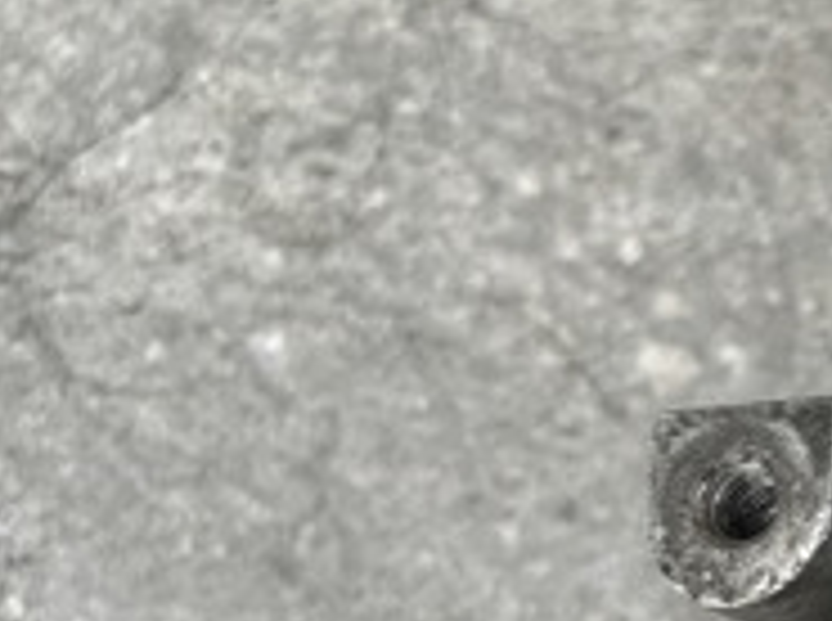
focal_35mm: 90
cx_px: 1358
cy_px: 461
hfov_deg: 18.5
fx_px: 2159
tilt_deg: -72.3
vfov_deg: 16.3
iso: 40
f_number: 1.6
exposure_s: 1/121
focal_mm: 5.1
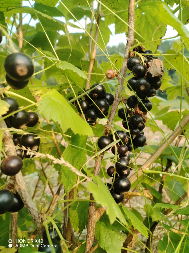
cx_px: 94
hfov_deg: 53.1
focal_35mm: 26
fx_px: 189
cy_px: 126
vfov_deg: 67.3
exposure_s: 1/399
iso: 100
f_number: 1.8
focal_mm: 4.25
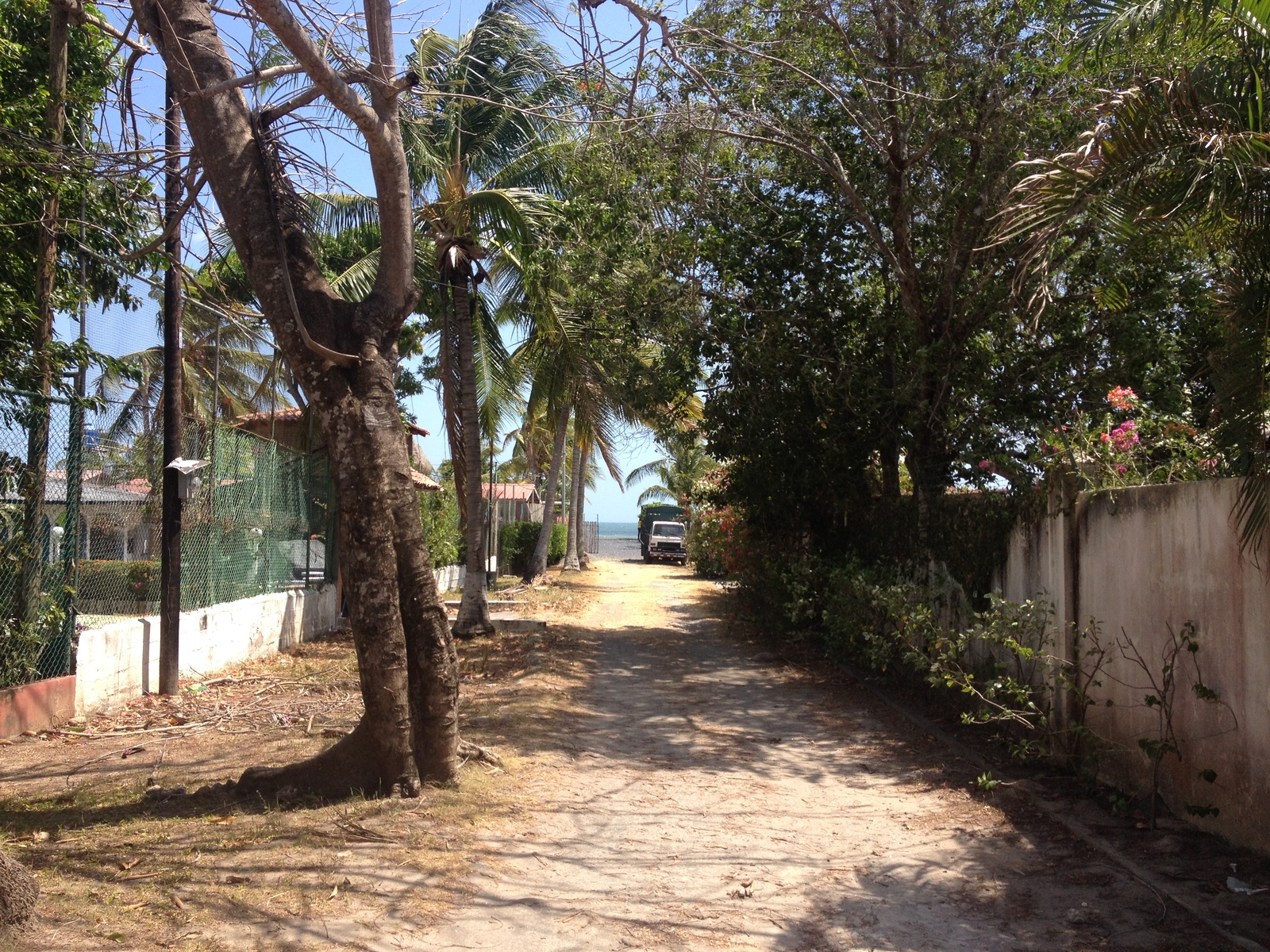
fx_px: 1284
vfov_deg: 40.7
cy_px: 476
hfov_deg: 52.6
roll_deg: -0.1
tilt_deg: -1.1
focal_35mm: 35
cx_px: 635
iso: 50
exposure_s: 1/1004
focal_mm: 4.28
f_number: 2.4
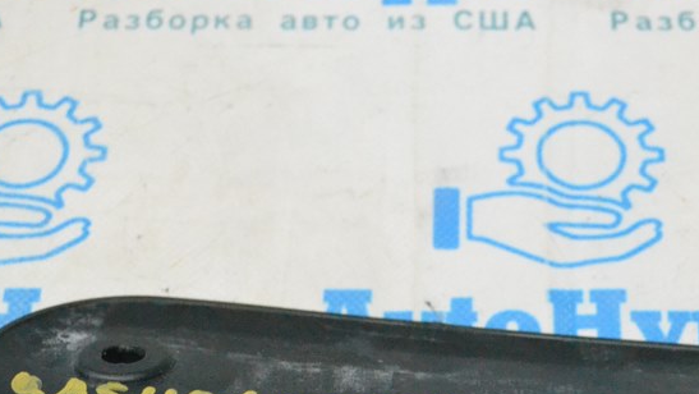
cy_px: 418
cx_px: 496
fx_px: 1909
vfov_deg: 11.6
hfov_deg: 20.6
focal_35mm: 103
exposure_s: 1/1000
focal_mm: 35
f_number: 5
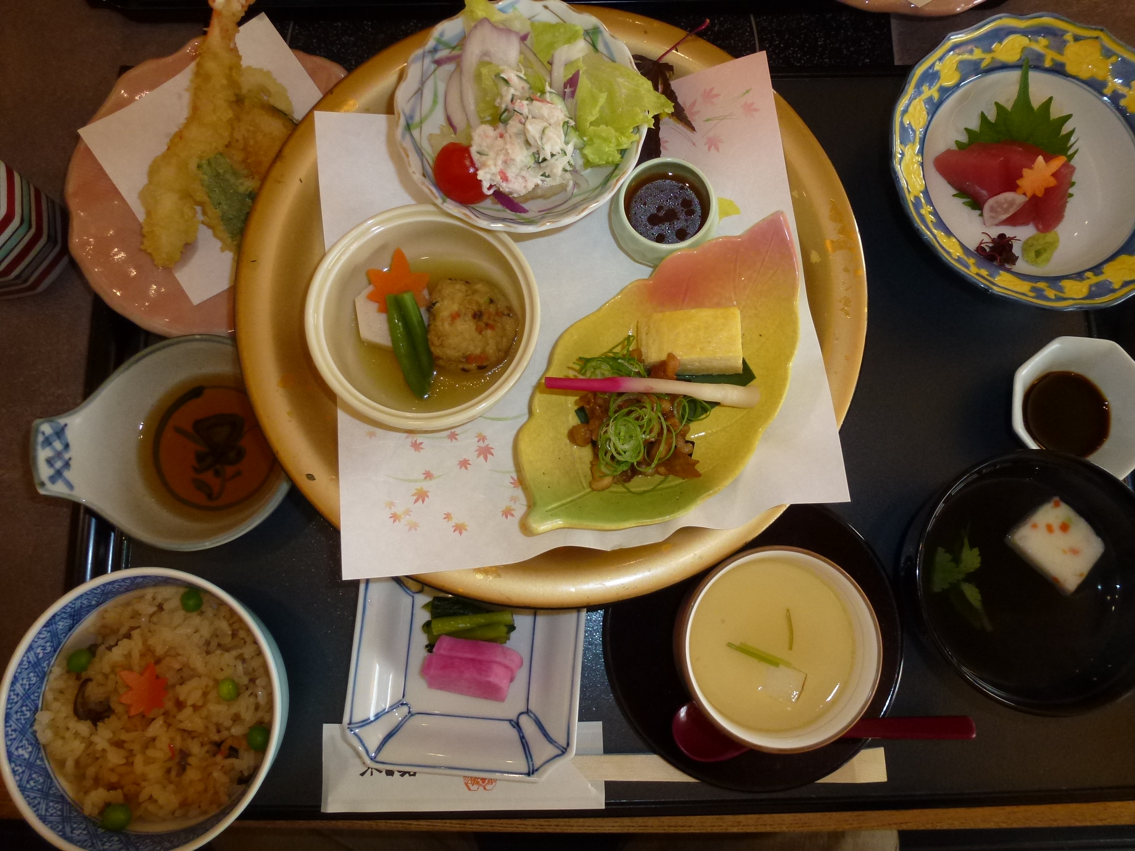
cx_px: 568
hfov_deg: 71.6
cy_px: 426
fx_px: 787
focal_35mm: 24
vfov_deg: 56.8
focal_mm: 4.3
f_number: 3.3
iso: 250
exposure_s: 1/60
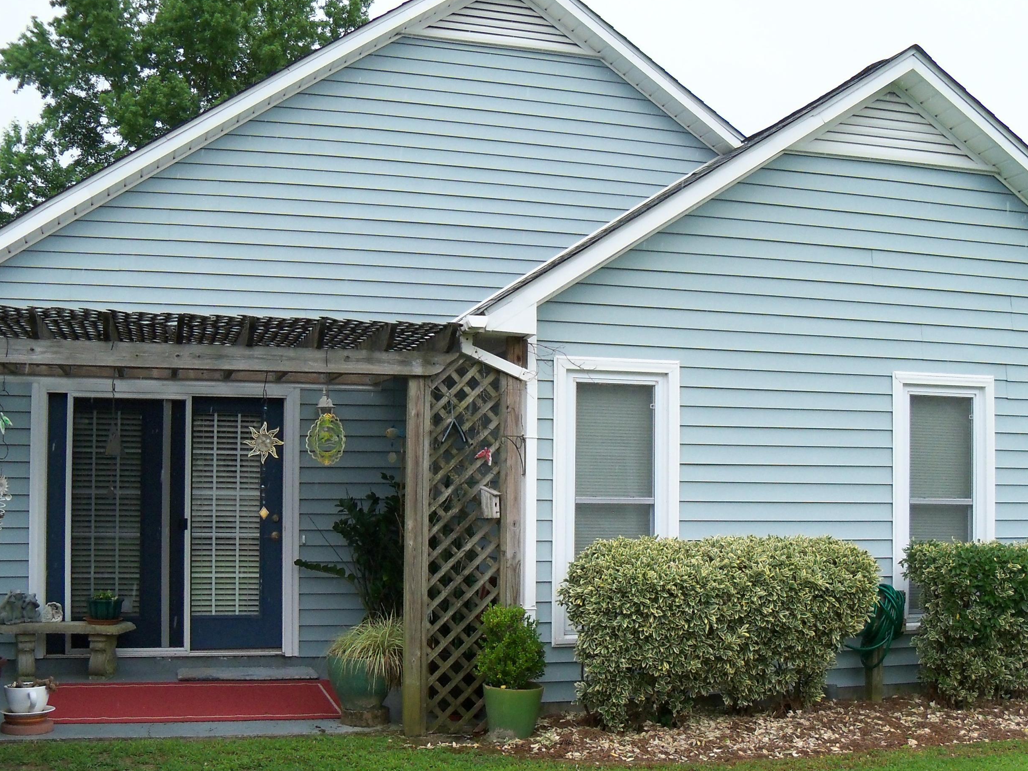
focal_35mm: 43
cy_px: 448
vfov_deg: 33.5
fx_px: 1277
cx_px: 528
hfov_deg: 43.9
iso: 200
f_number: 3.5
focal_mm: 6.2
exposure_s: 1/640
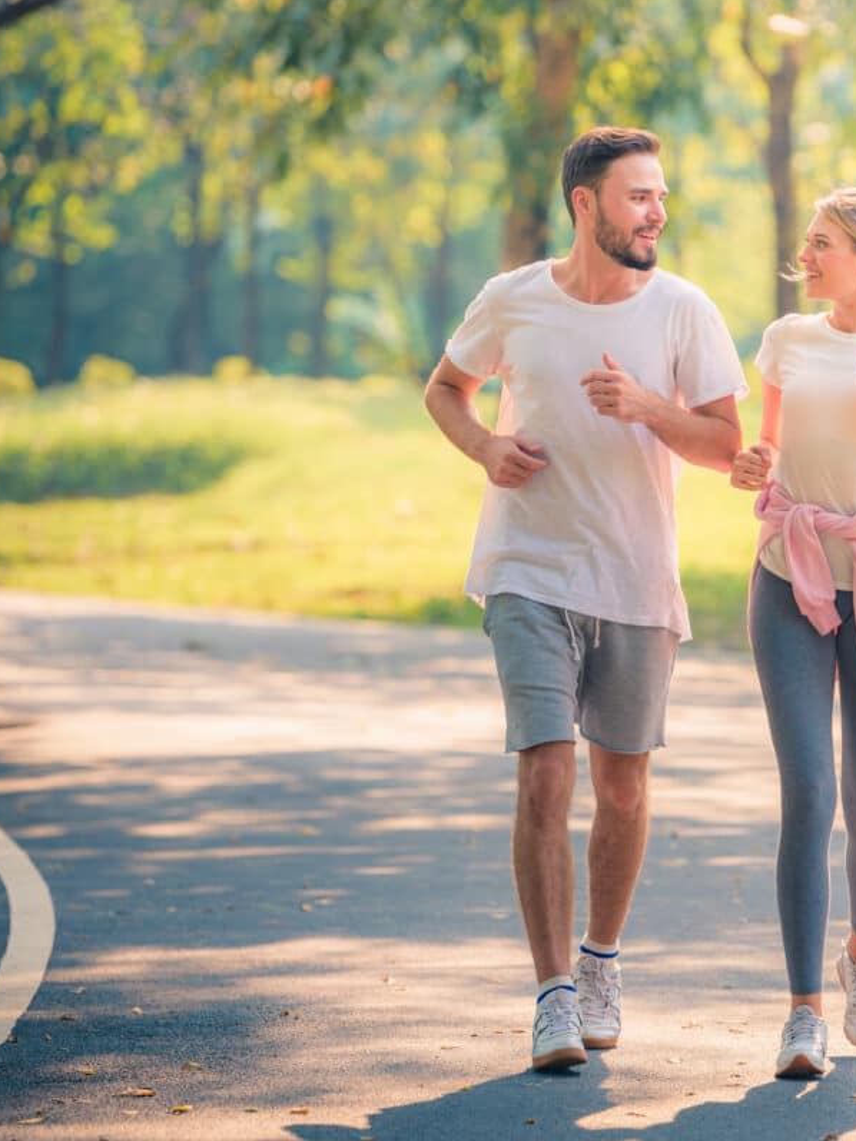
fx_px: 8834
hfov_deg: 5.5
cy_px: 569
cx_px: 727
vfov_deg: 7.4
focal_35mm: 268
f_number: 3.5
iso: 100
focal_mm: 185
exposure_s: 1/640
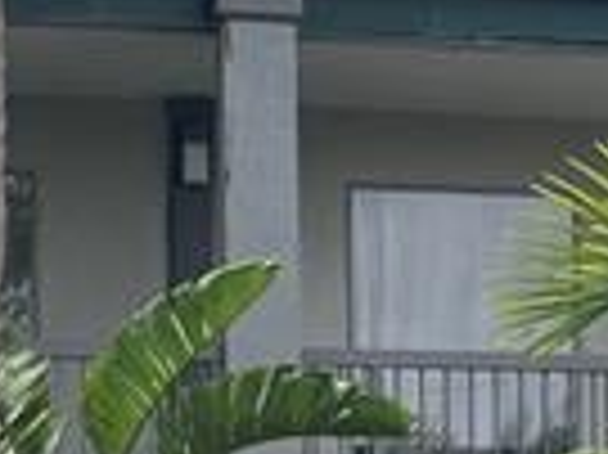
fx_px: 3457
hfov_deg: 10.0
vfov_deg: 7.3
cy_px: 782
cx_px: 410
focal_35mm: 197
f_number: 1.6
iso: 50
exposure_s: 1/2179
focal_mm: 5.1
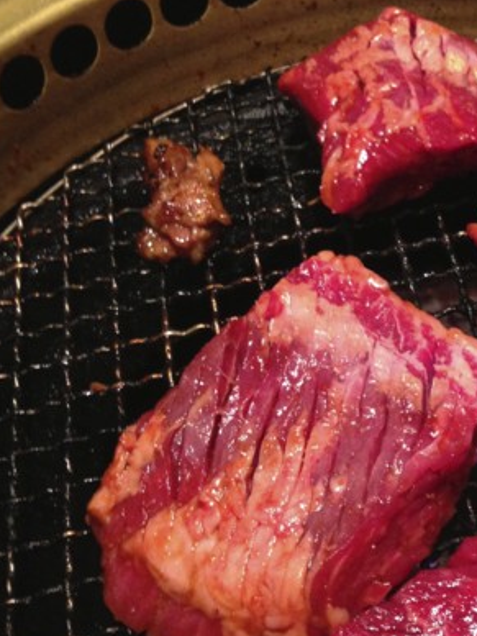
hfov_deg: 21.0
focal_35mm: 68
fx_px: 1249
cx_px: 452
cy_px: 257
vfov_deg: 28.5
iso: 250
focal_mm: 4.13
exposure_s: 1/20
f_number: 2.4
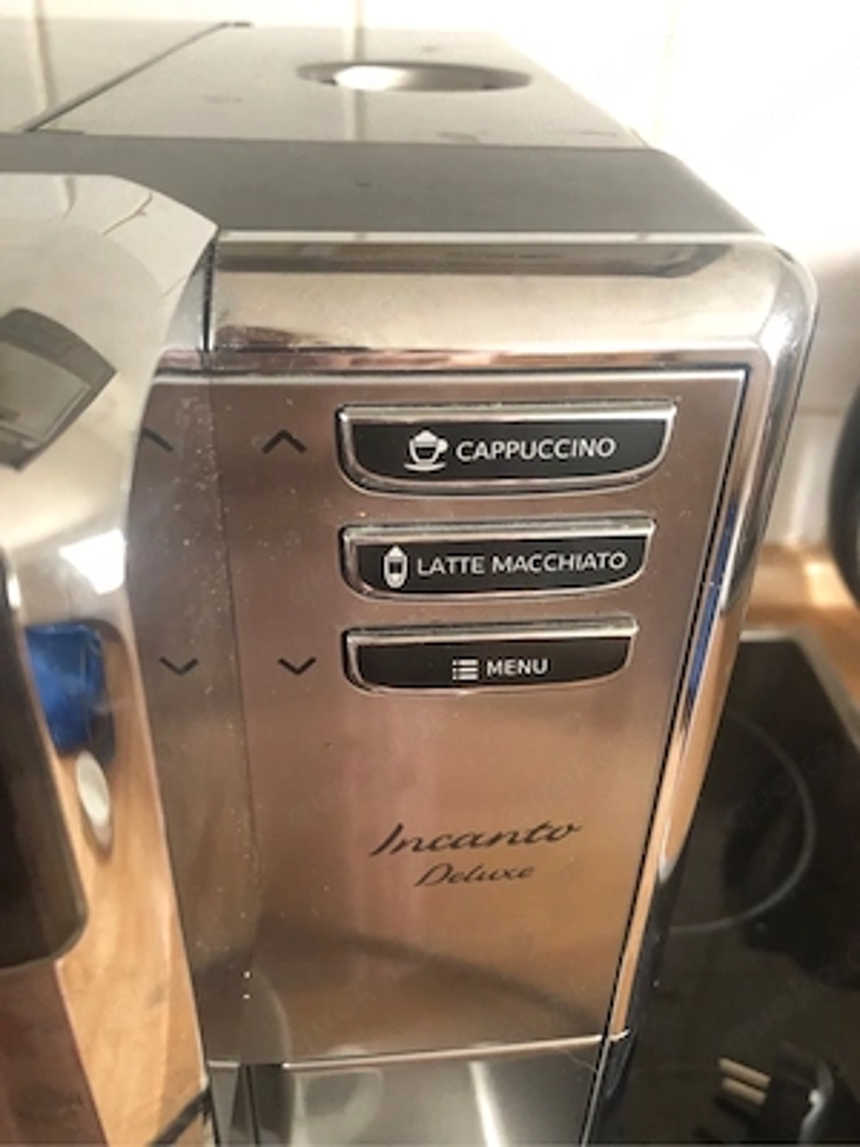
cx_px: 430
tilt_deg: -32.2
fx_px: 928
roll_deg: -2.3
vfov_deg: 63.4
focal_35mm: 28
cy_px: 574
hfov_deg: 49.7
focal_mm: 3.99
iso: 100
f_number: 1.8
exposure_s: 1/13
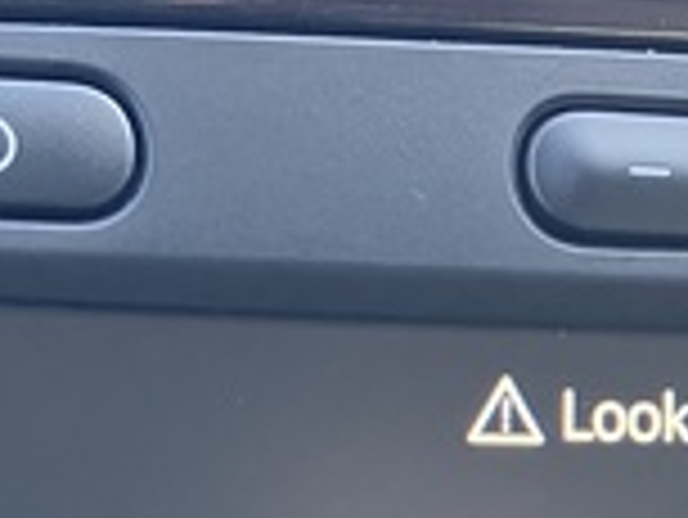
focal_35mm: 146
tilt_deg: -26.6
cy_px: 968
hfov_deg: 13.5
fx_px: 2904
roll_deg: -6.2
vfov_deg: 9.6
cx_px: 504
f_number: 1.8
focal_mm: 3.99
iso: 100
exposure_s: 1/60
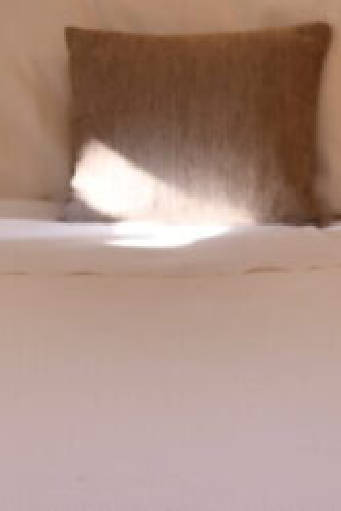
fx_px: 2383
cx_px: -35
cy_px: 275
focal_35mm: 168
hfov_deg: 8.1
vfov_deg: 12.2
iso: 320
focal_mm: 24
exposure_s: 1/125
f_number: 3.5
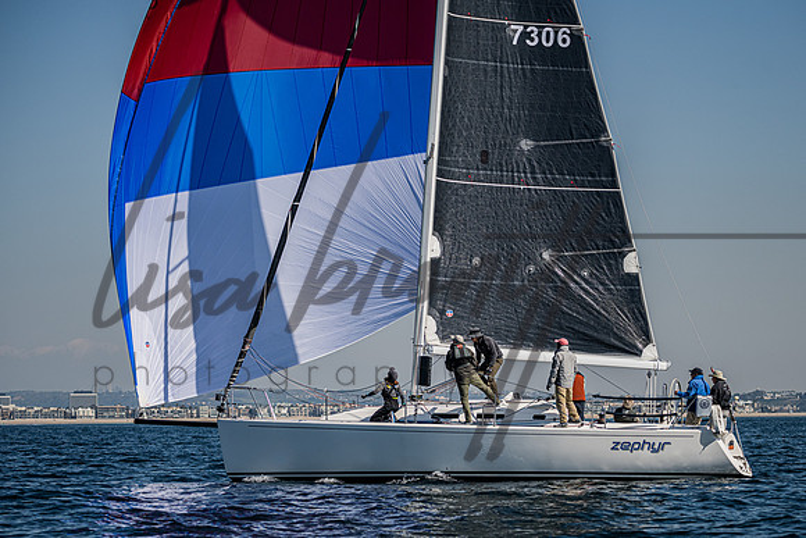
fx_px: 2652
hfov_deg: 17.3
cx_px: 436
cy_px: 317
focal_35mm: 118
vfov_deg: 11.6
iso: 400
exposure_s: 1/6400
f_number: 4.5
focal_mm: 100
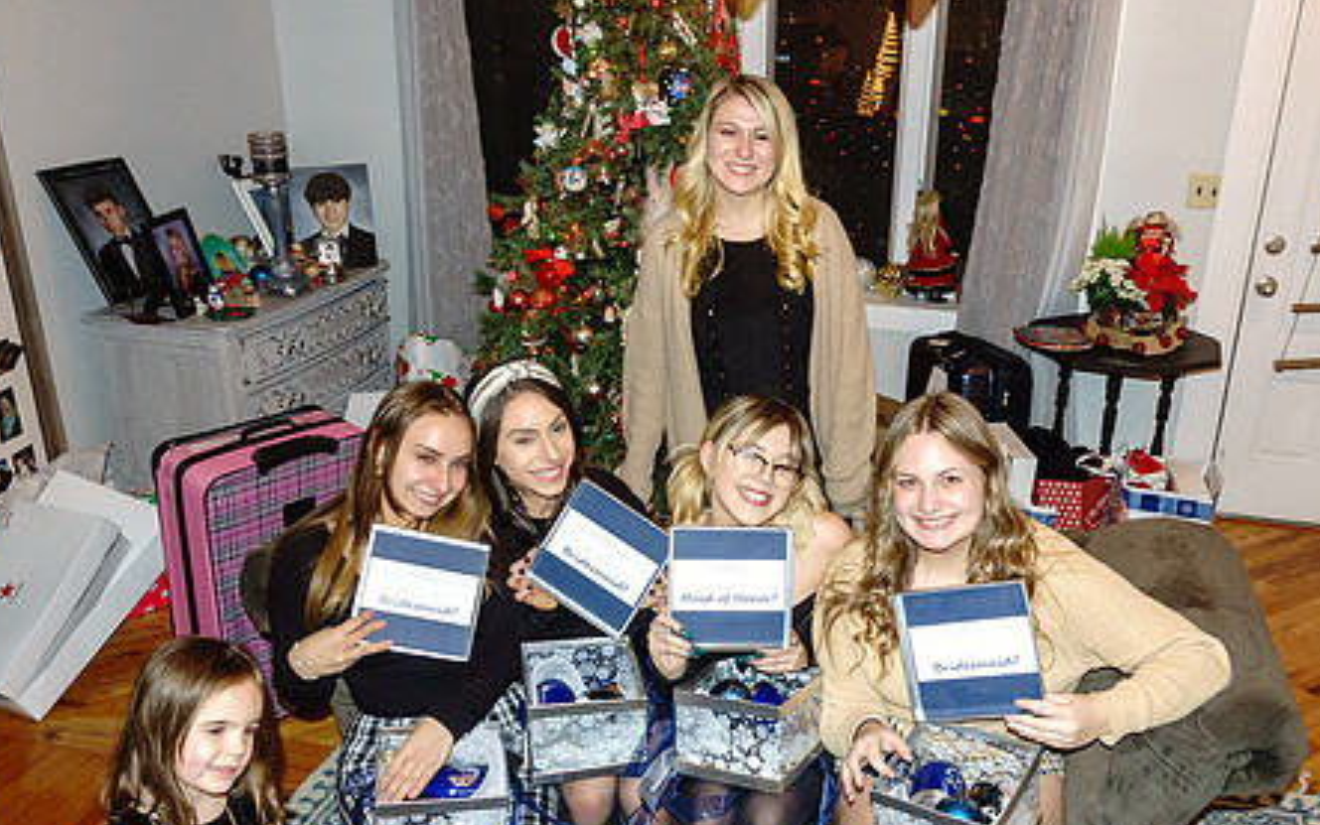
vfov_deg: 39.4
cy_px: 445
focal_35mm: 32
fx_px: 1151
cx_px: 730
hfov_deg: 59.5
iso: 1000
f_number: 2.4
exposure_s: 1/125
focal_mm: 8.8
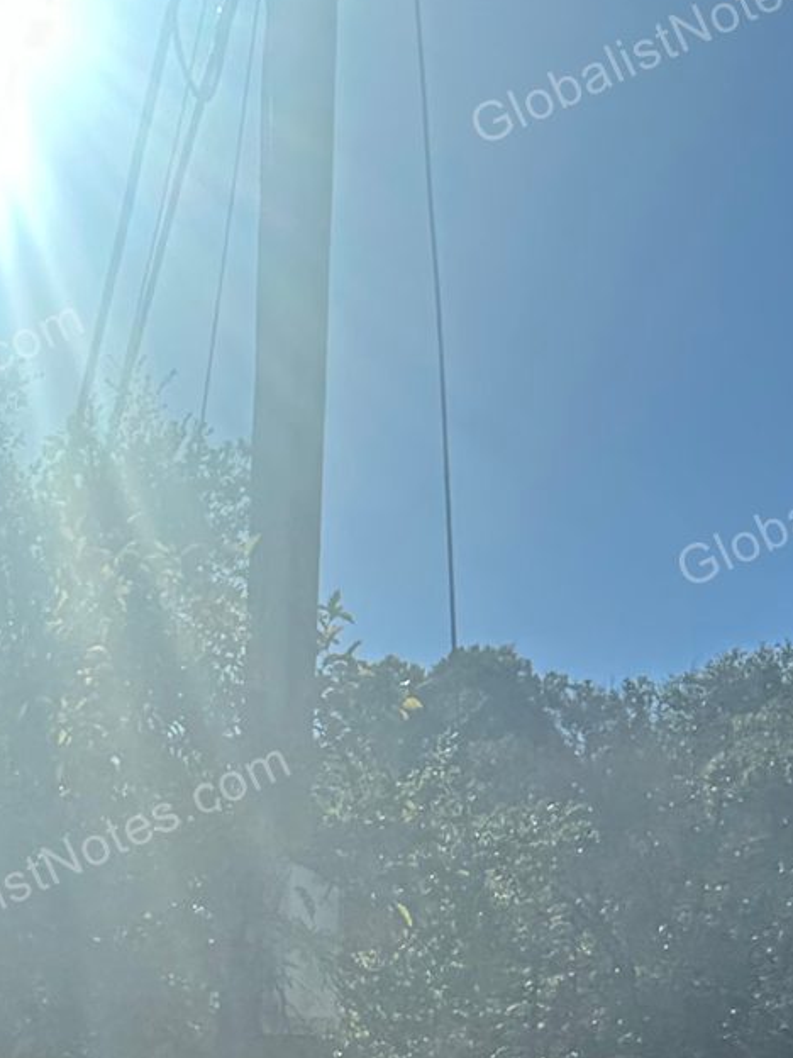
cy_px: 1484
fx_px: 2505
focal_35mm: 82
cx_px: -90
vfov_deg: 21.0
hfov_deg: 17.4
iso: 80
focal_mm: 6.86
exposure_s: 1/6623
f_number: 1.78
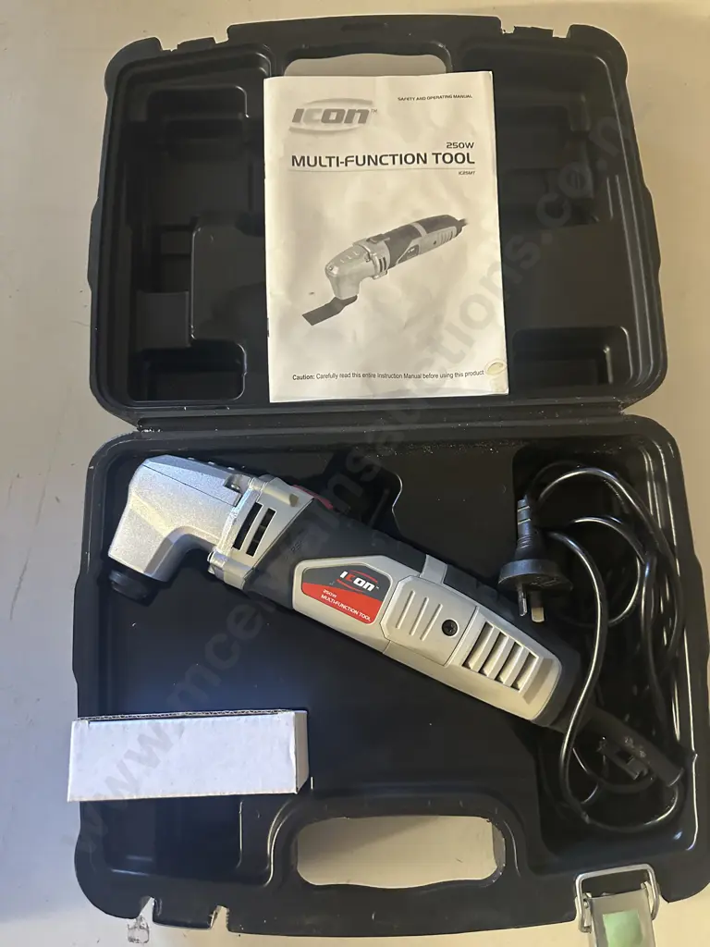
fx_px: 656
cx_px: 355
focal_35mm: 24
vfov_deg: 71.6
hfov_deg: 56.8
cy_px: 474
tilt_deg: -78.9
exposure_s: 1/50
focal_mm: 6.86
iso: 800
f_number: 1.78
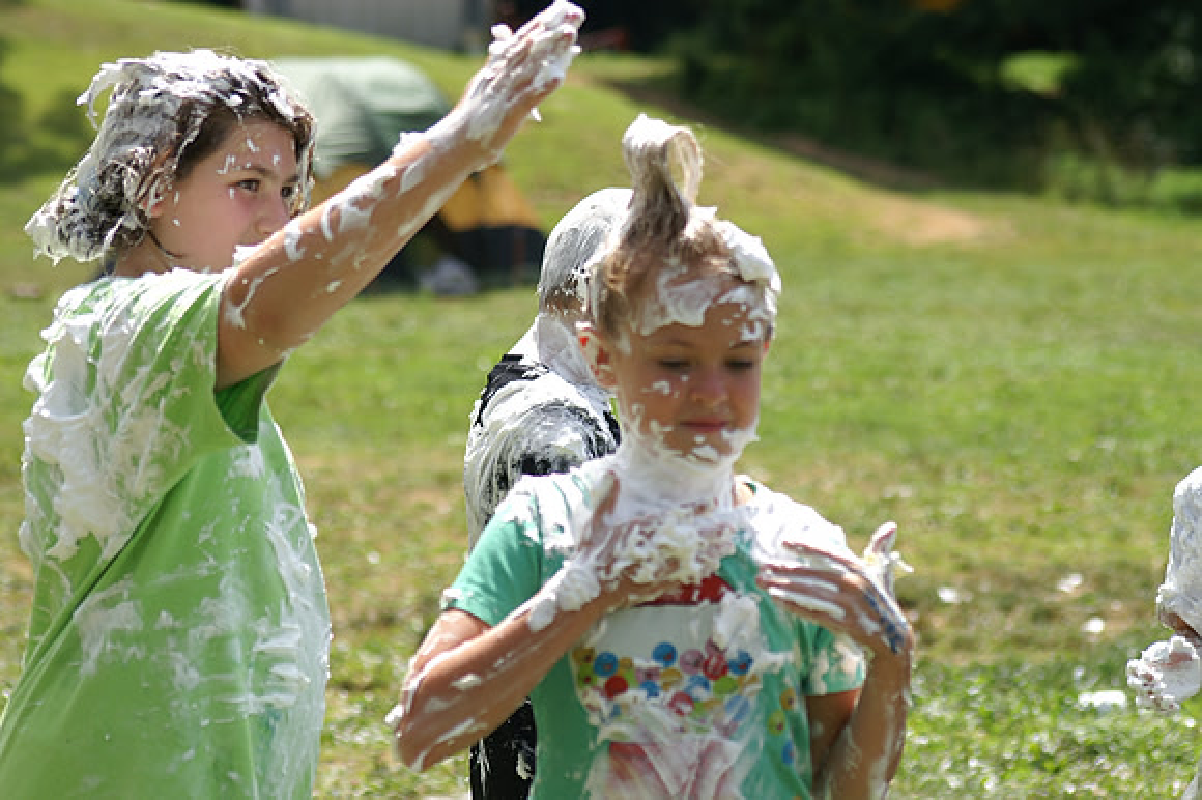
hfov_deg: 13.7
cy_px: 400
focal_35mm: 150
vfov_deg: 9.1
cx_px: 601
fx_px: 5005
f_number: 5.6
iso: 100
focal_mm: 100
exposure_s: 1/500
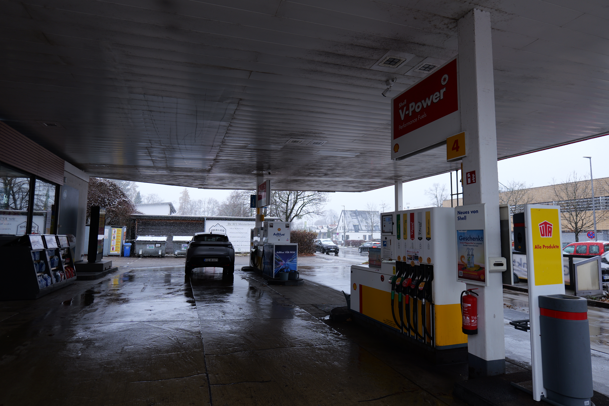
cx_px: 304
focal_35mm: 20
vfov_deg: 61.9
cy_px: 203
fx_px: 338
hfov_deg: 84.0
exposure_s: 1/160
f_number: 3.5
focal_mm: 20
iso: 200
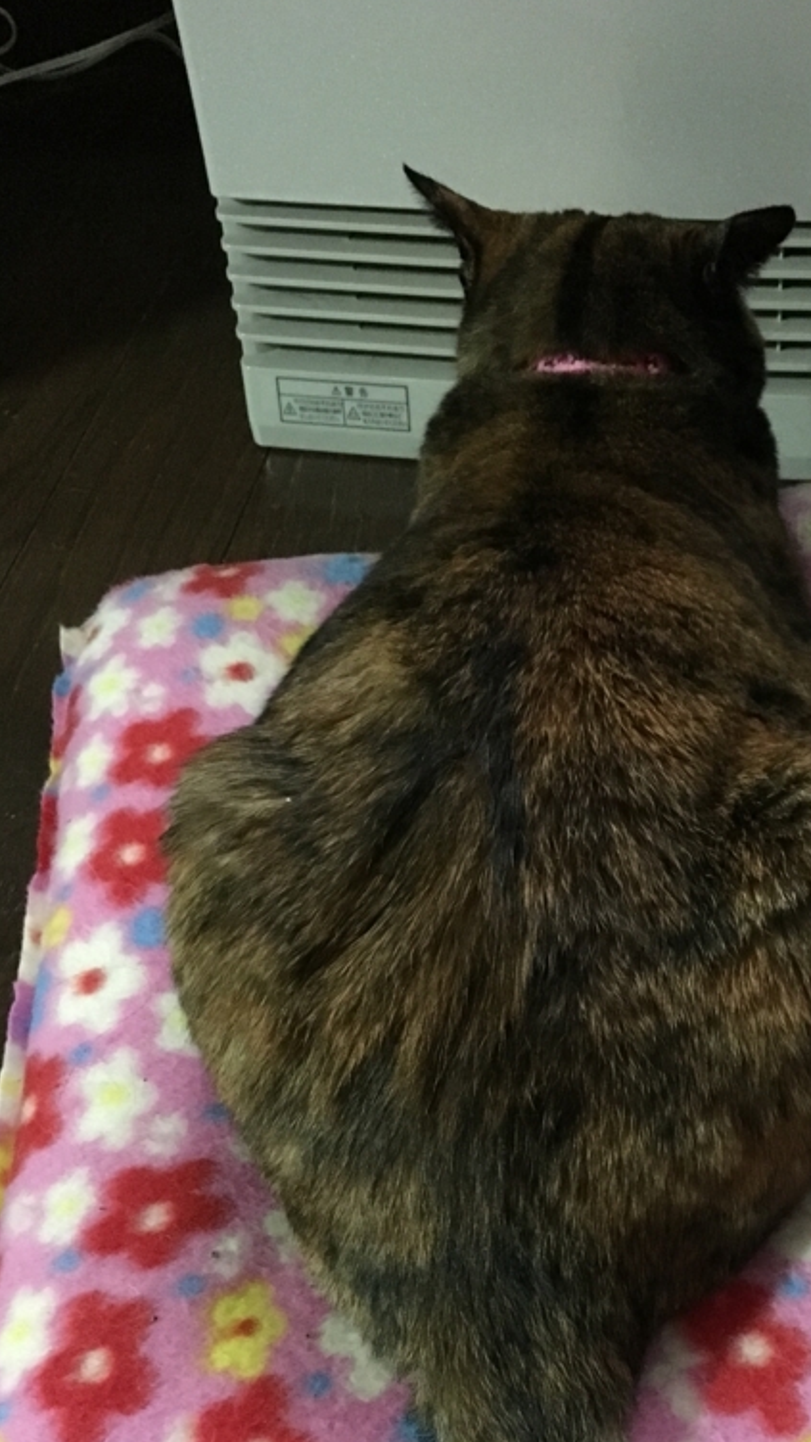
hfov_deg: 27.3
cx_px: 606
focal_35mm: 43
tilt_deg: -52.0
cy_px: 965
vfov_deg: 46.6
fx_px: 1644
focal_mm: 4.15
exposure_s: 1/15
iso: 320
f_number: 2.2
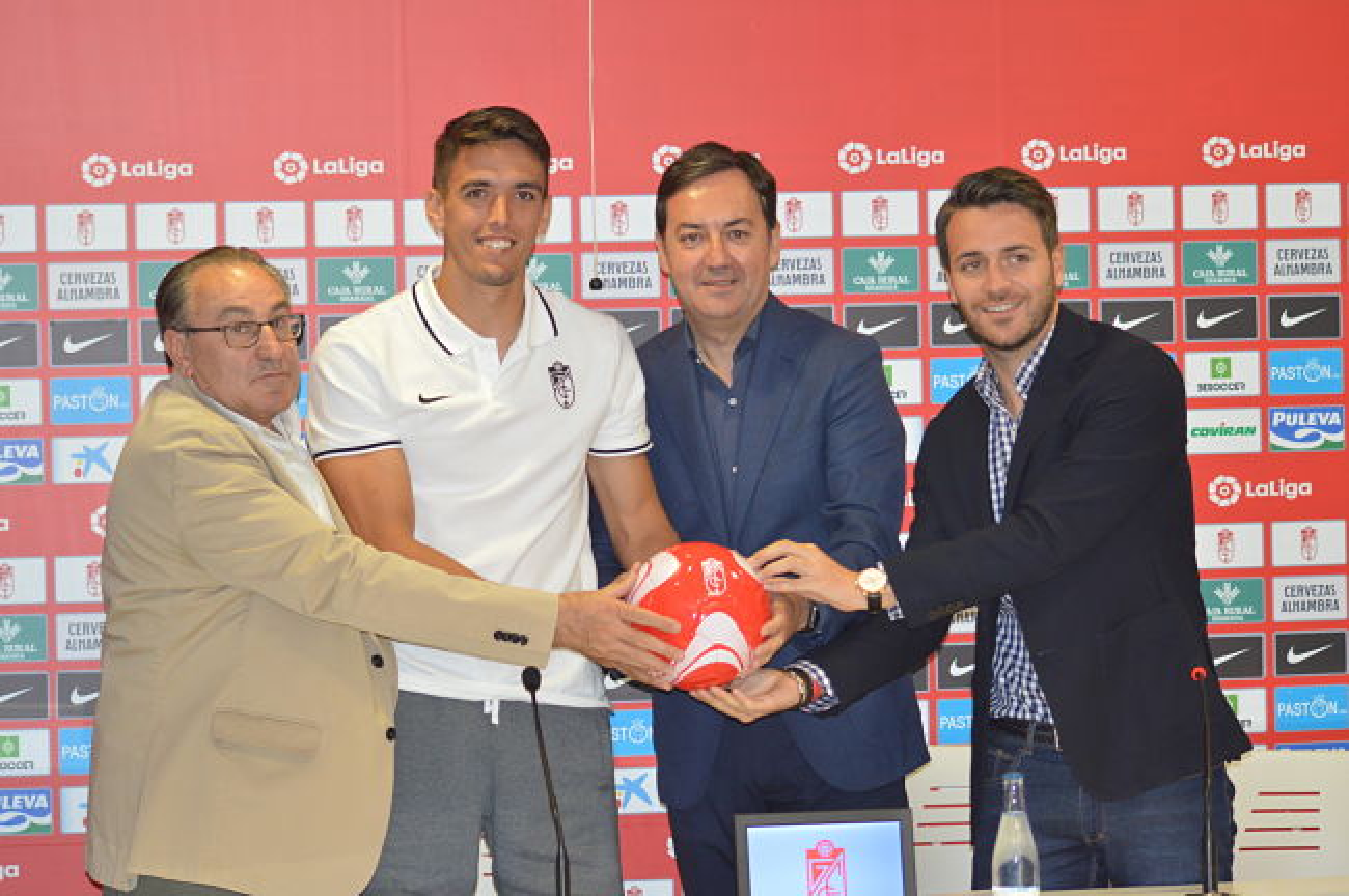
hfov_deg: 19.5
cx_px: 674
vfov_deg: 13.0
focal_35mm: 105
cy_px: 448
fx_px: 3931
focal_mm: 70
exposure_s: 1/60
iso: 800
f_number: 4
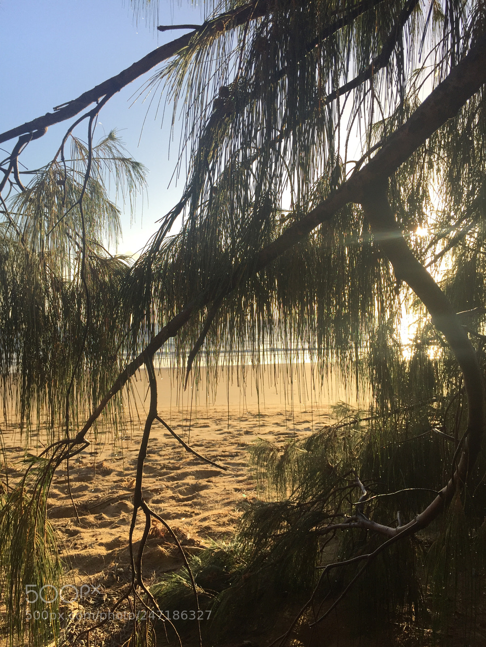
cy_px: 324
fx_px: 543
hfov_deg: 48.2
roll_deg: +2.3
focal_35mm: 29
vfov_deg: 61.7
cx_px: 243
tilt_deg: -0.6
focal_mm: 4.15
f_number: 2.2
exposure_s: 1/920
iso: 32
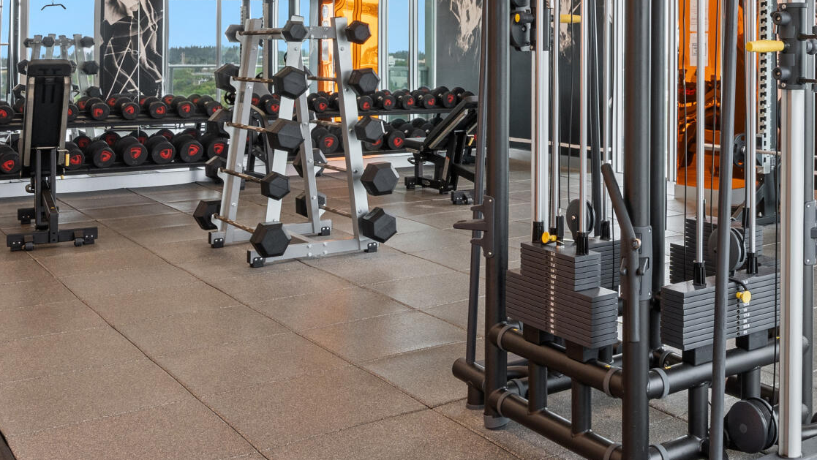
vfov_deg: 25.8
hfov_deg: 43.9
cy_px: 54
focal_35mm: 45
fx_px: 975
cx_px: 615
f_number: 11
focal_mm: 16
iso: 500
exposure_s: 1/8
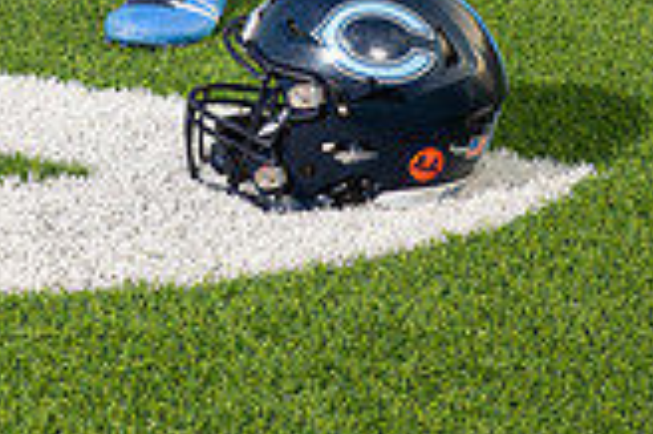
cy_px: -442
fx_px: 2736
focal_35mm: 151
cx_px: 131
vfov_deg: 8.6
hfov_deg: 13.5
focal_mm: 55
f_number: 7.1
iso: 200
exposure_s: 1/320
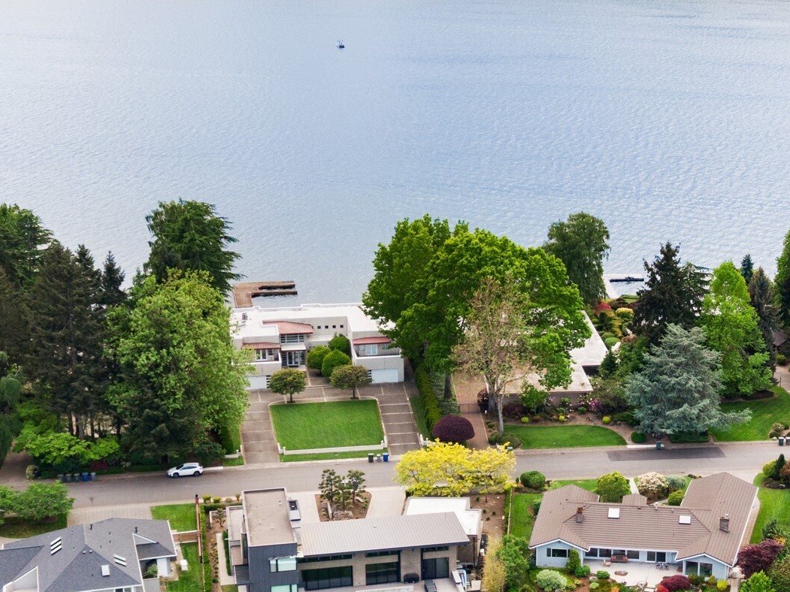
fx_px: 1597
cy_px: 402
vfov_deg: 20.9
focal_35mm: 70
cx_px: 539
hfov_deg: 27.6
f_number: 3.7
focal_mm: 8.06
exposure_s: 1/200
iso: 100
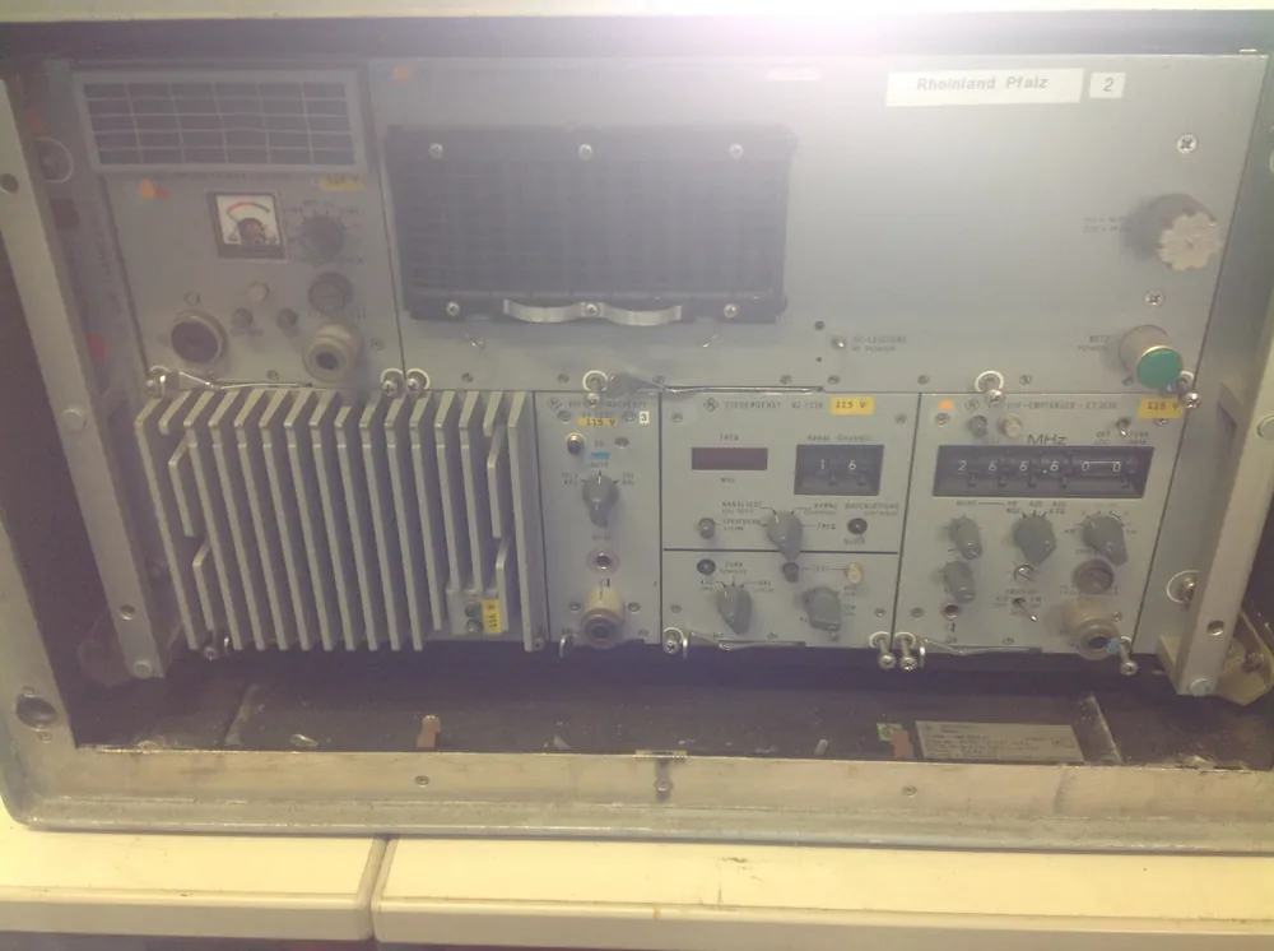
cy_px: 476
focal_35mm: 35
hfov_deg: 52.7
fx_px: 1286
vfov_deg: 40.6
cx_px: 637
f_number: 2.4
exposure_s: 1/24
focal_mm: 4.28
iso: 50
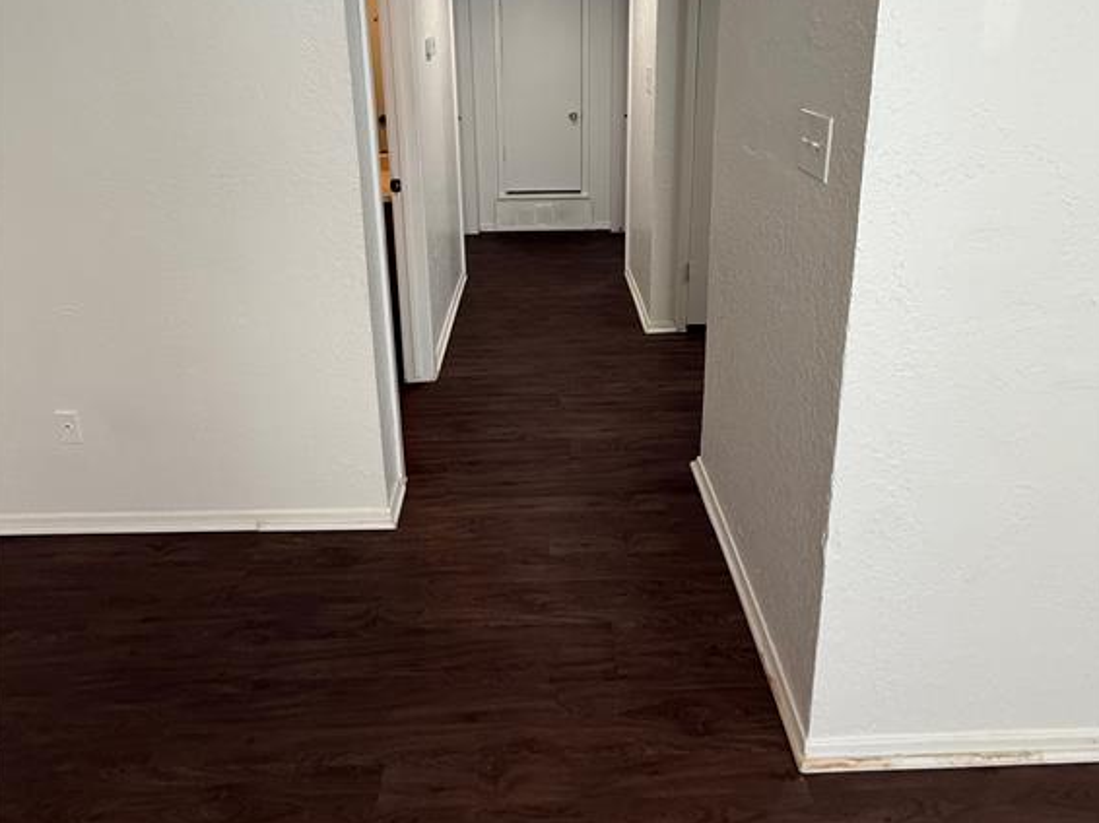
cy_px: 161
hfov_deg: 84.7
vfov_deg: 62.6
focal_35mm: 19
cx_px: 550
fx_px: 603
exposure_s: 1/120
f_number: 2.2
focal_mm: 2.22
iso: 250
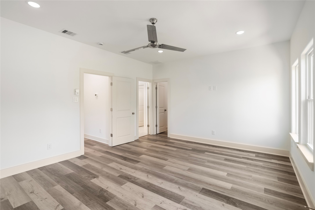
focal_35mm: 16
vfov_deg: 73.7
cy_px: 105
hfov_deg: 96.7
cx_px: 158
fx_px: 140
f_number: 8
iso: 1600
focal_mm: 16
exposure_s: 1/30
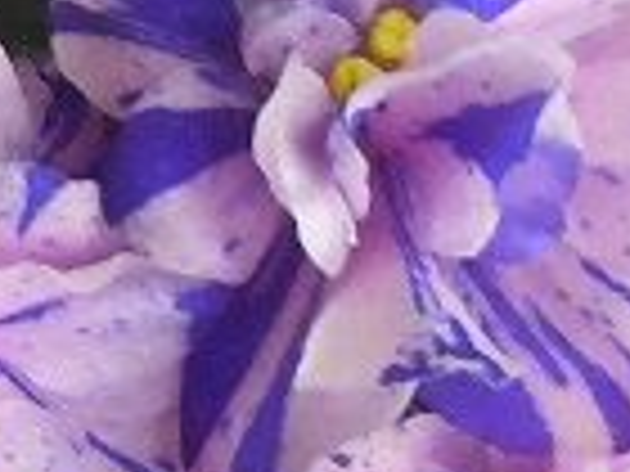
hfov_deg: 11.3
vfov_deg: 8.5
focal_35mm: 174
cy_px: 36
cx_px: 58
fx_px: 3167
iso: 800
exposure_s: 1/30
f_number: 3.5
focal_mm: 5.4
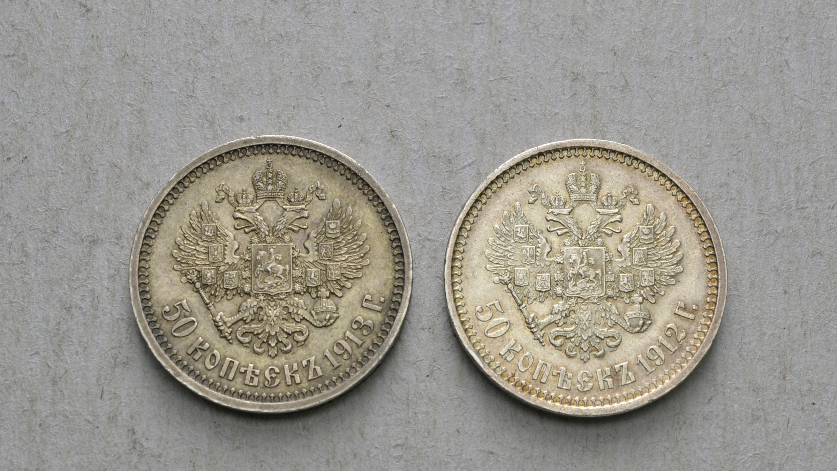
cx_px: 427
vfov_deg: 13.7
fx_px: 1965
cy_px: 283
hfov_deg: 24.0
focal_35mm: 89
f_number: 14
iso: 400
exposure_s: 1/200
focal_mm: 55
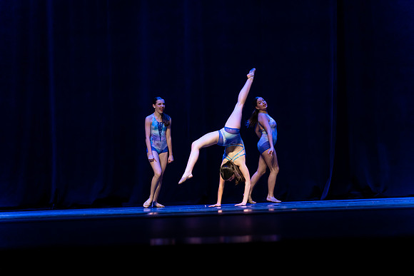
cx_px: 207
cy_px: 138
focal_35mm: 105
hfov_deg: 19.5
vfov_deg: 13.0
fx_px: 1208
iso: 3200
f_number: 2.8
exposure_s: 1/640
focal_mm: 105
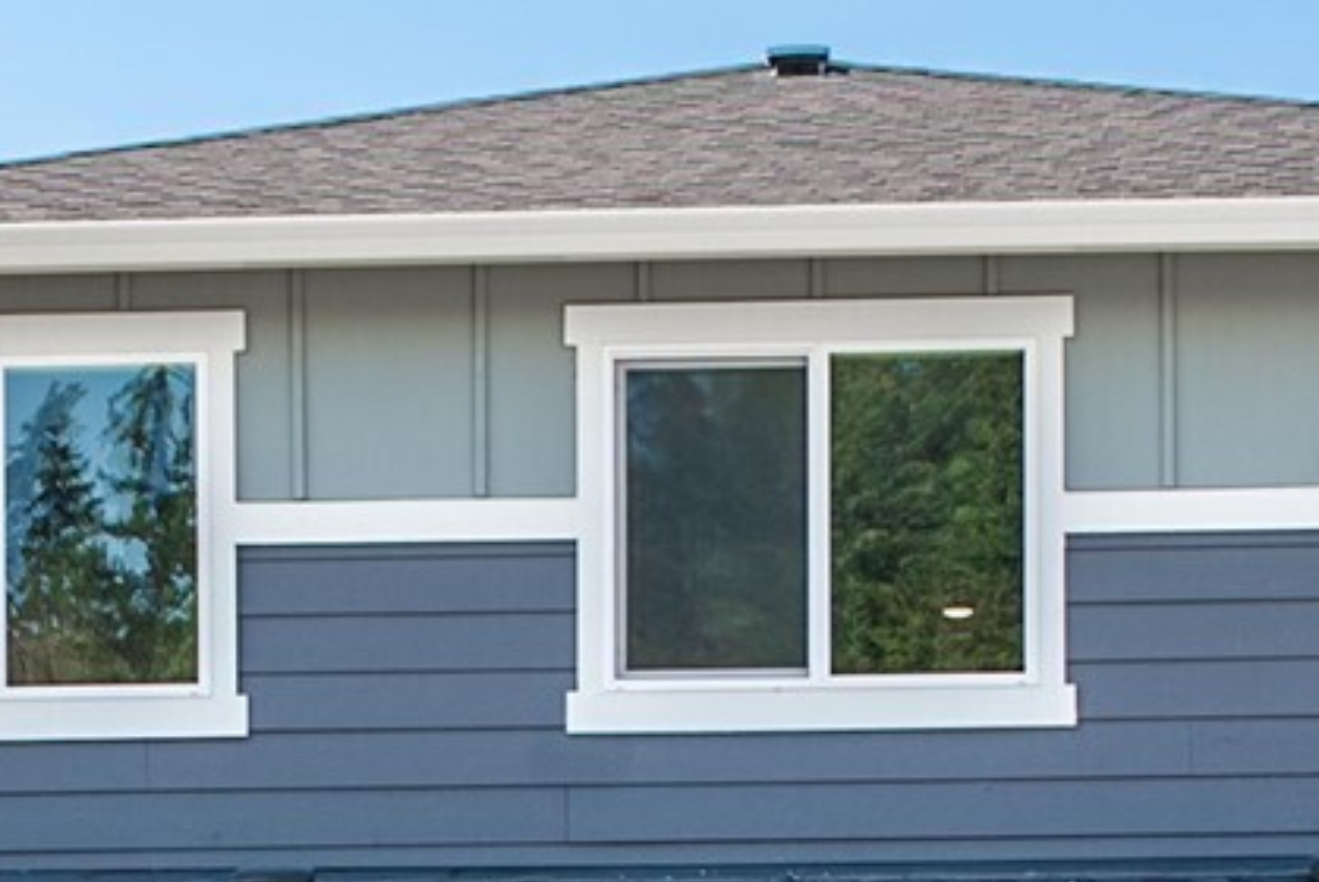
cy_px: 1323
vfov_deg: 13.3
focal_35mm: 97
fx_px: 3556
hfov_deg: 21.0
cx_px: 820
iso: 80
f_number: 7.1
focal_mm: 24
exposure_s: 1/125
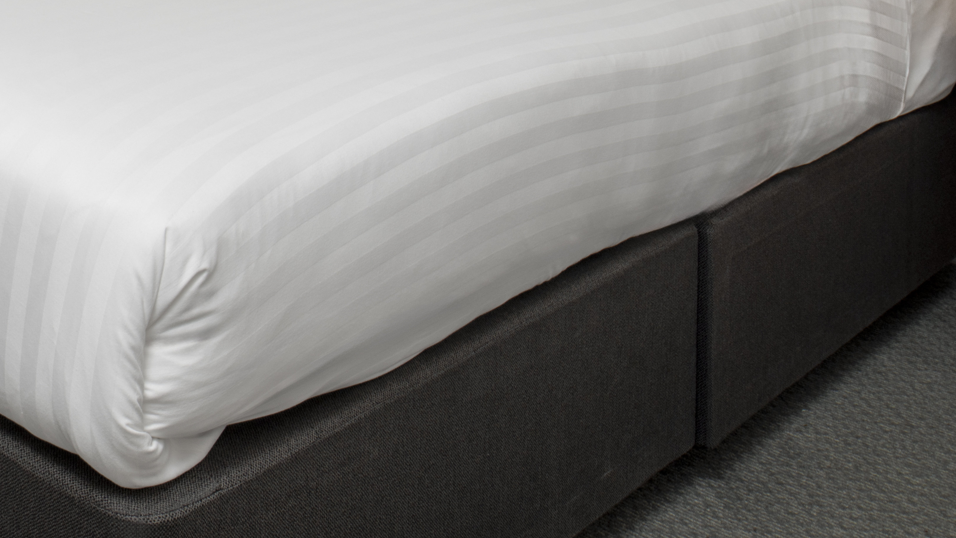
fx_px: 1318
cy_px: -168
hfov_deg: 31.9
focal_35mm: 52
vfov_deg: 20.9
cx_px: -242
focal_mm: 17
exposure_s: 2
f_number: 16
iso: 125
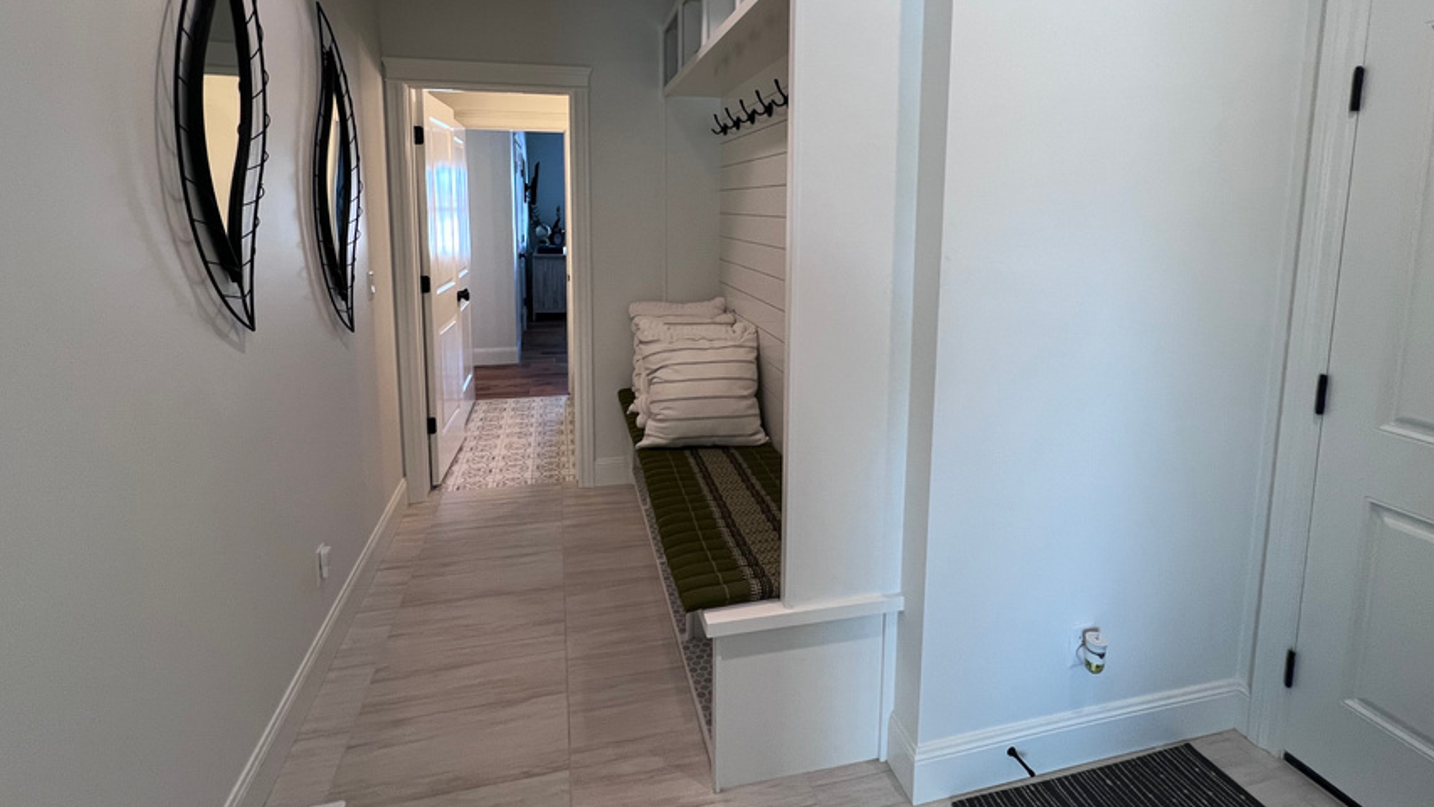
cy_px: 286
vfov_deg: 62.7
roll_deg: +0.0
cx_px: 723
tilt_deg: -6.2
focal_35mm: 17
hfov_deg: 95.9
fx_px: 646
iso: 160
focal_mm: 1.57
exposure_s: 1/120
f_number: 1.8
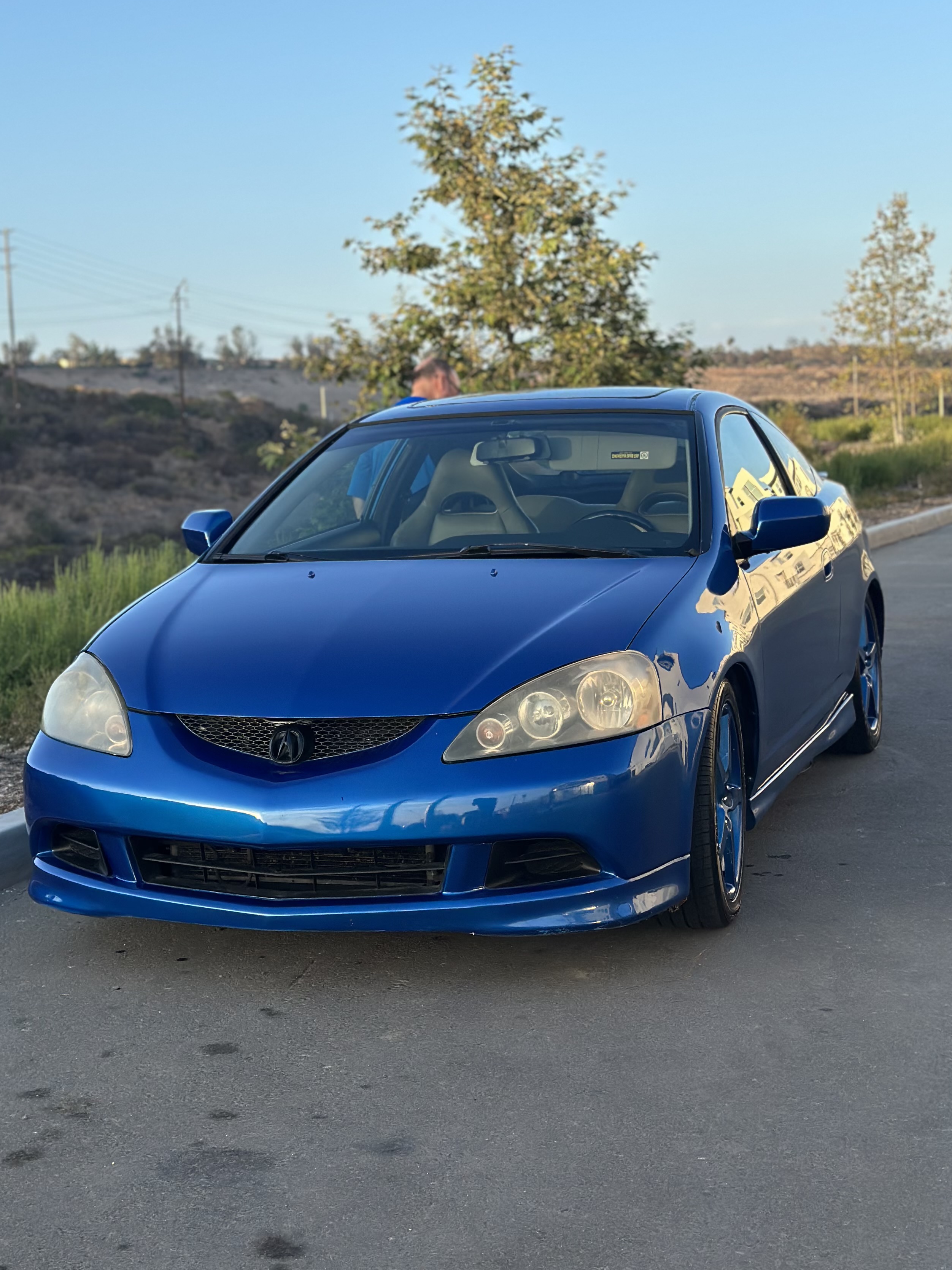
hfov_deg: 25.2
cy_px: 517
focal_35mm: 58
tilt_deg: +0.6
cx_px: 398
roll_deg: -0.3
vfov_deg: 33.1
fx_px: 2127
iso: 80
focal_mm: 6.86
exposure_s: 1/1453
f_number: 1.78
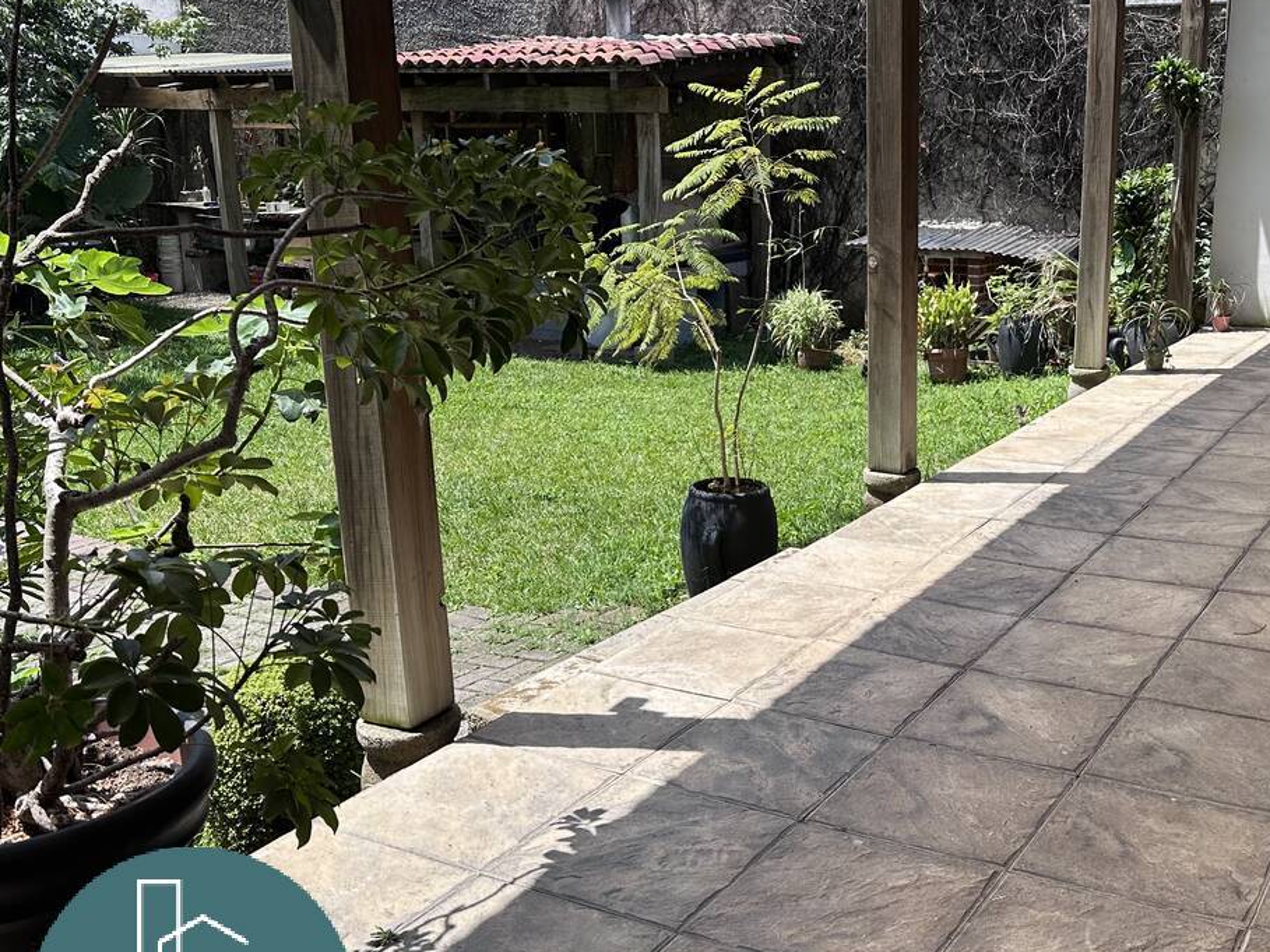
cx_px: 849
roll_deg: -0.1
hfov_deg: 48.1
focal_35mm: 38
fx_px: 1394
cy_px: 448
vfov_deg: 37.7
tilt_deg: -14.0
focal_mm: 6.86
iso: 80
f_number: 1.78
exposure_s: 1/2110
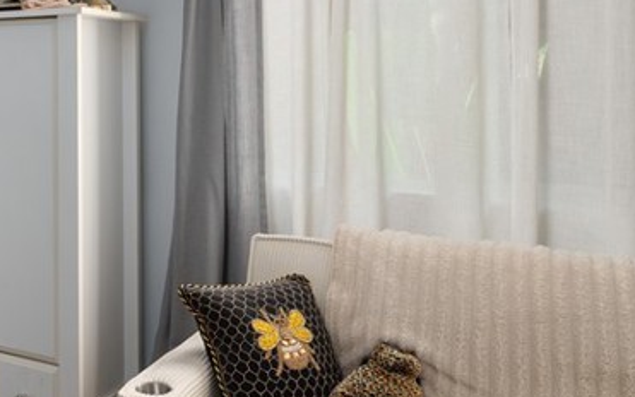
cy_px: 100
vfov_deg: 28.2
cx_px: -41
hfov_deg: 37.9
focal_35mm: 45
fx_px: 779
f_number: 6.3
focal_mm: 16
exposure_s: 6
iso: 200
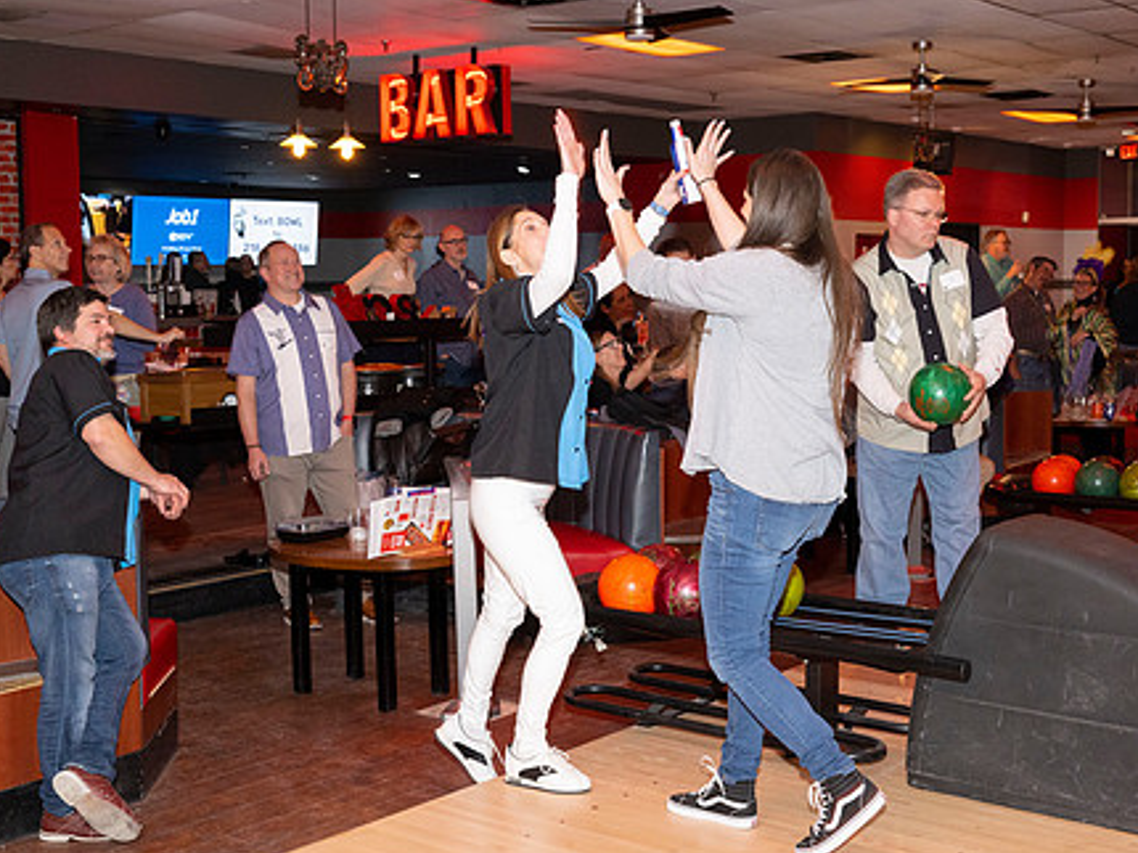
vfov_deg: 30.2
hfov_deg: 39.7
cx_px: 603
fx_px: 1577
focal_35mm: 48
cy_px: 404
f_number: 5.6
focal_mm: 37
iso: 2000
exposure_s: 1/100
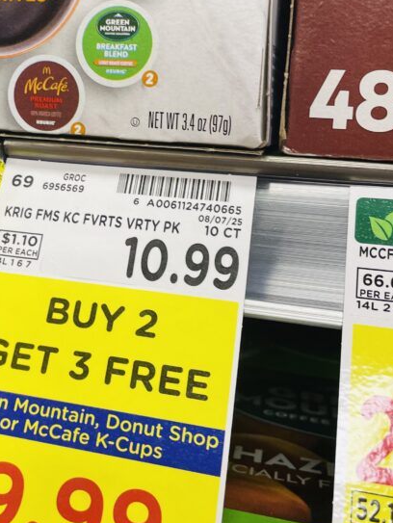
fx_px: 741
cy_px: 177
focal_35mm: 49
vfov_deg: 38.5
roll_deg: -3.5
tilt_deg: -6.4
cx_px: 75
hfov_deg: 29.0
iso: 100
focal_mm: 4.2
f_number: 1.6
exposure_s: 1/120
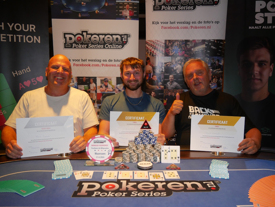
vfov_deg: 46.8
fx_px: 238
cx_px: 138
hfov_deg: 59.9
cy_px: 104
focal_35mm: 30
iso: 800
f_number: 3.7
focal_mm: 15
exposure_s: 1/60
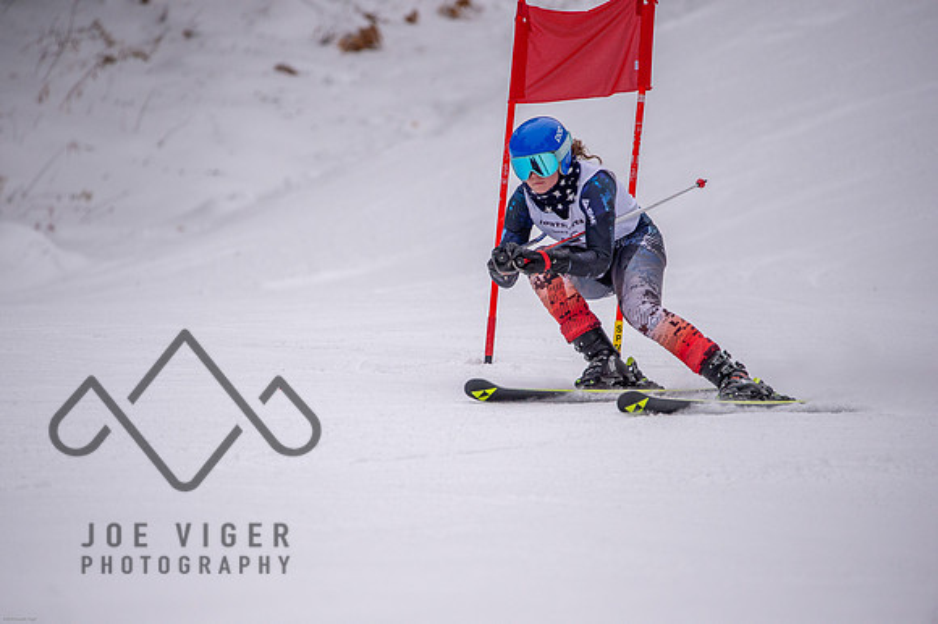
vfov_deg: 2.9
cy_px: 312
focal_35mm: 480
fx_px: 12499
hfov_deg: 4.3
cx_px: 469
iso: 2000
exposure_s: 1/4000
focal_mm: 480
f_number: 6
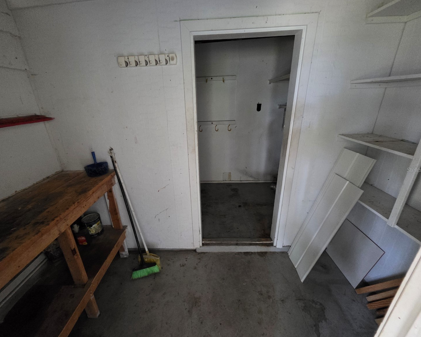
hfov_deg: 100.7
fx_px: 174
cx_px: 202
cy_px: 170
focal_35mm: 14
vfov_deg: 88.0
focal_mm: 2.2
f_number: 1.9
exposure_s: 1/60
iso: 1000
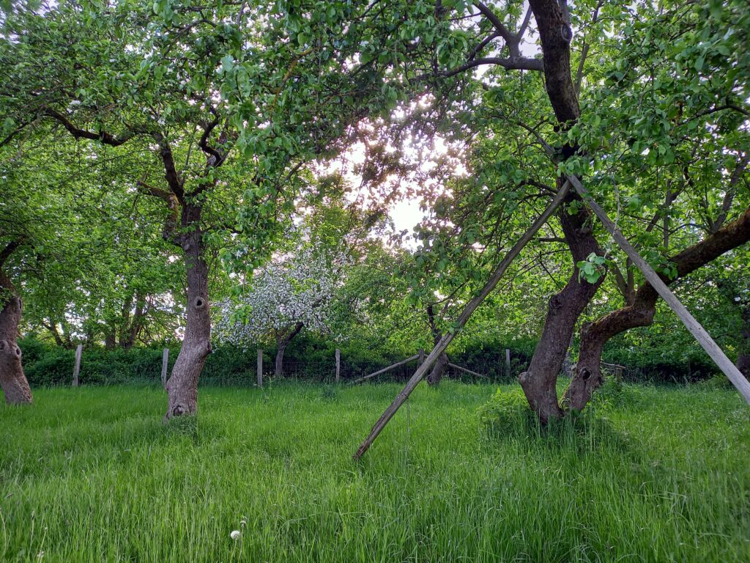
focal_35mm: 25
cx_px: 375
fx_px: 542
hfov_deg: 69.4
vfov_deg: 54.9
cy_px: 282
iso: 50
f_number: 2
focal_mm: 4.6
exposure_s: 1/100
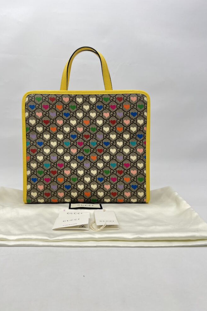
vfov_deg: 65.5
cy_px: 158
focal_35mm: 28
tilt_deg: -8.5
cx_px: 88
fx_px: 242
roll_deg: +0.7
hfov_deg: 46.2
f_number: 1.5
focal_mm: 5.7
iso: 32
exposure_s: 1/136
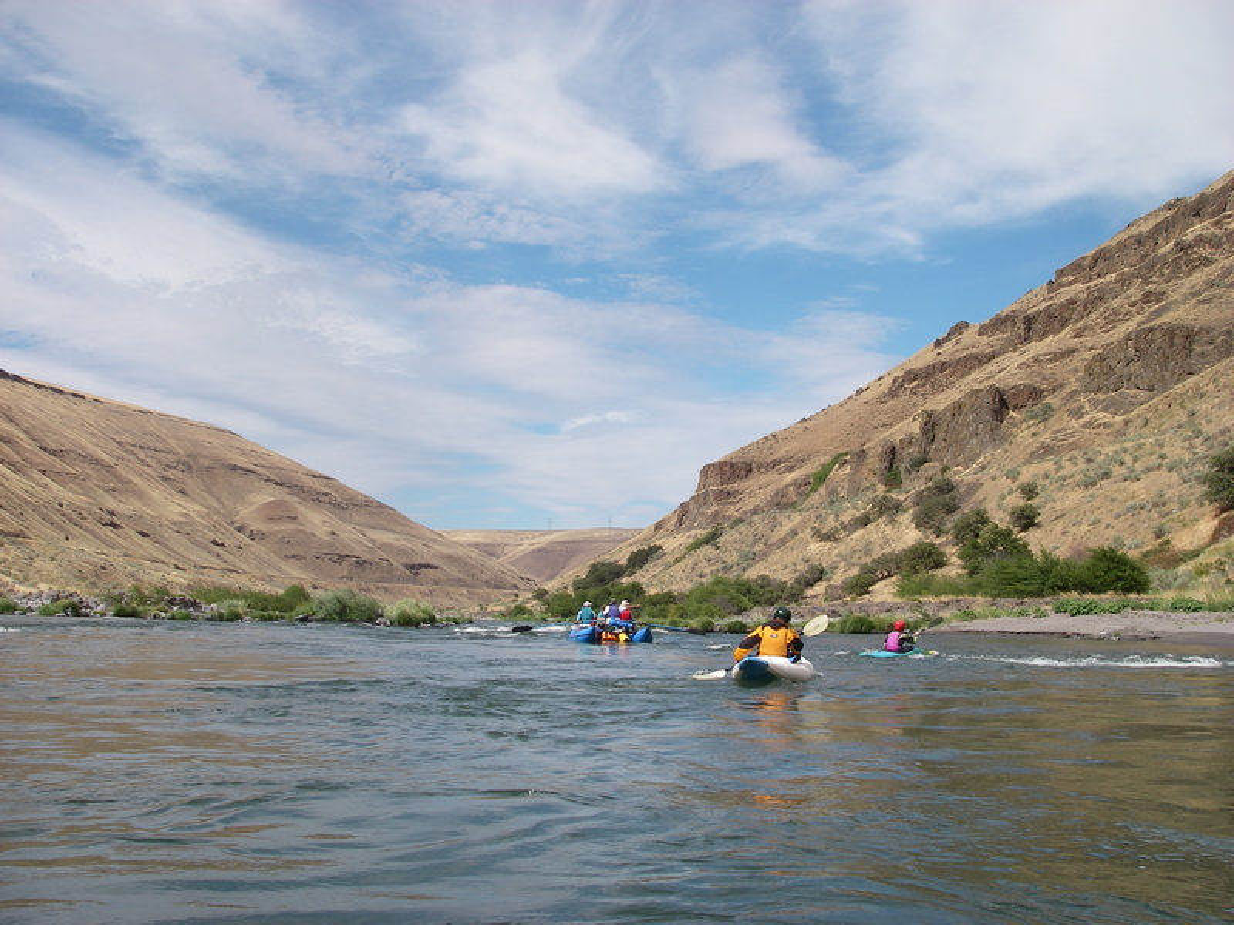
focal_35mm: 38
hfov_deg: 49.0
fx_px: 1355
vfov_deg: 37.7
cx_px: 617
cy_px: 462
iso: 64
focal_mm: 6.3
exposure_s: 1/250
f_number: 6.6
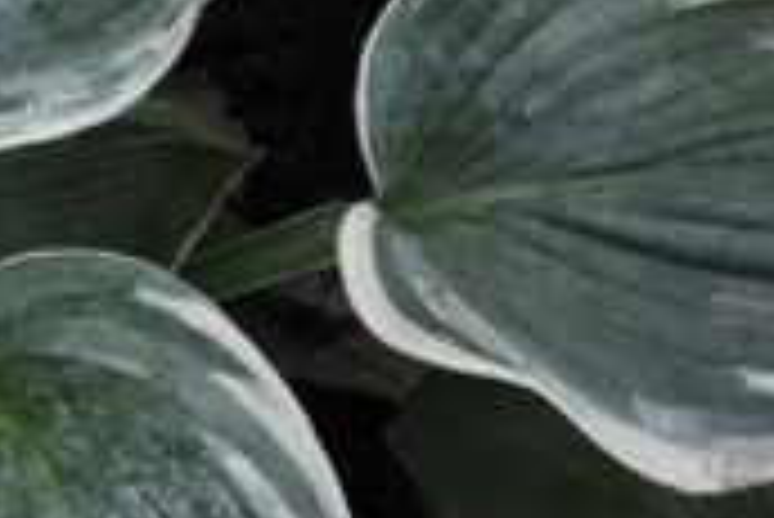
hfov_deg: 4.2
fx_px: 10479
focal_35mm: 487
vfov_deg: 2.8
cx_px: -657
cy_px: 27
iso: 1000
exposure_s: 1/125
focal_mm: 70
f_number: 5.3
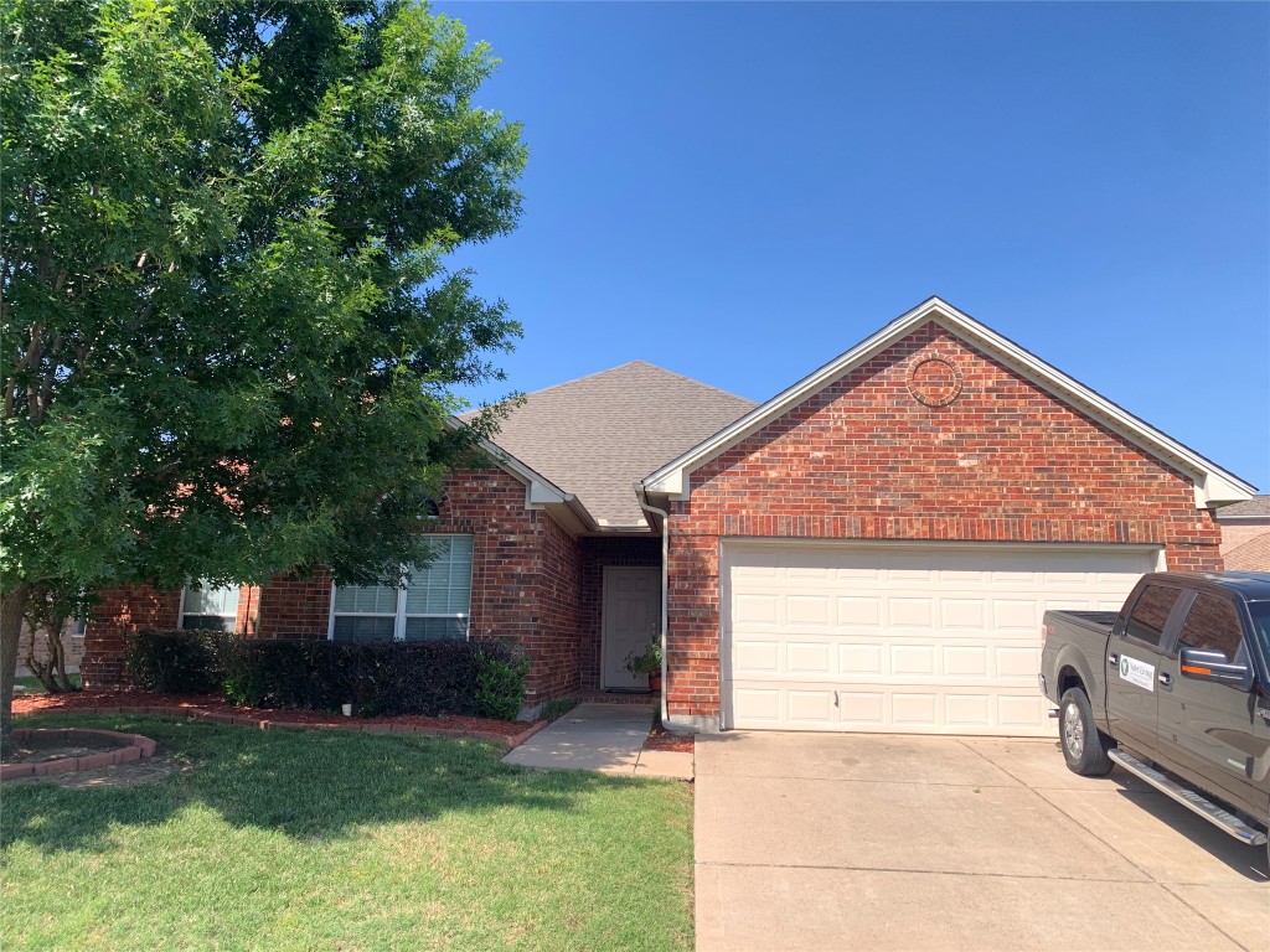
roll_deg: -1.9
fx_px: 954
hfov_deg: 67.3
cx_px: 635
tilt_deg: +10.9
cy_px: 476
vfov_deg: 53.1
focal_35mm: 26
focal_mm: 4.25
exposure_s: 1/413
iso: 25
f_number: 1.8
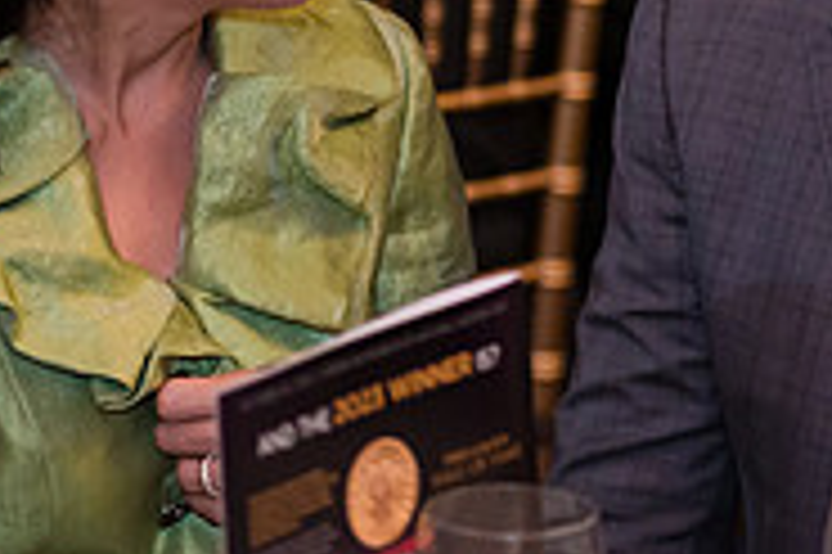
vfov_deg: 6.1
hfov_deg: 9.1
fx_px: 5149
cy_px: -72
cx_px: 950
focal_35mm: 223
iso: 3200
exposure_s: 1/200
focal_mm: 70
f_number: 3.2
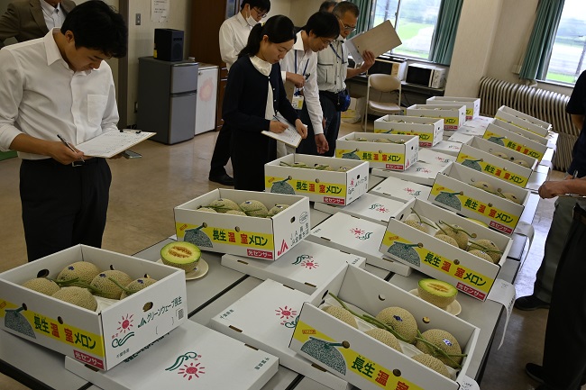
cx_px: 293
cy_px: 195
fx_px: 549
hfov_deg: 56.2
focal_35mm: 34
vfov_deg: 39.1
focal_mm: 22.5
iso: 400
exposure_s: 1/200
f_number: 4
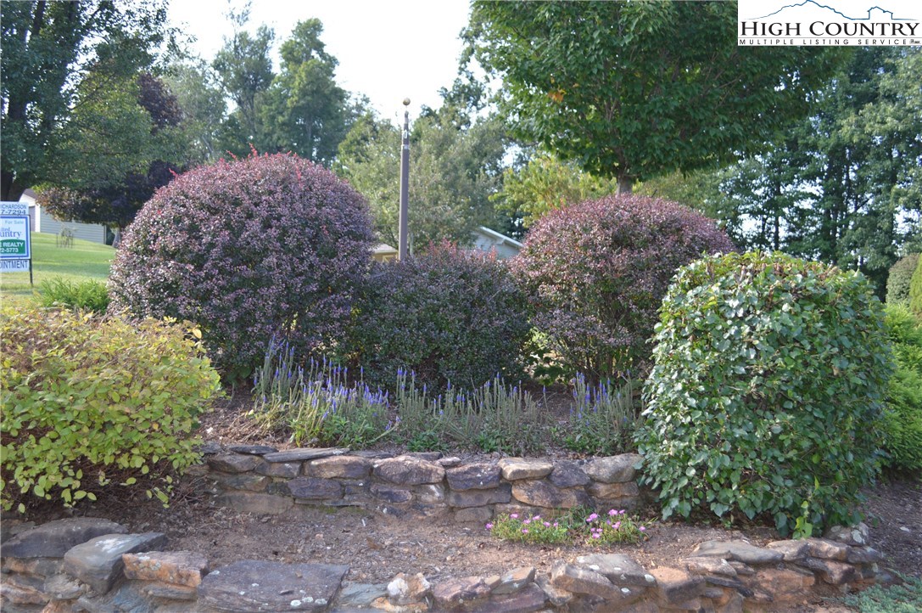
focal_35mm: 36
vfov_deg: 36.8
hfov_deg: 53.2
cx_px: 461
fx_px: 921
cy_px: 306
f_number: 4
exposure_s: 1/125
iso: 180
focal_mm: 24
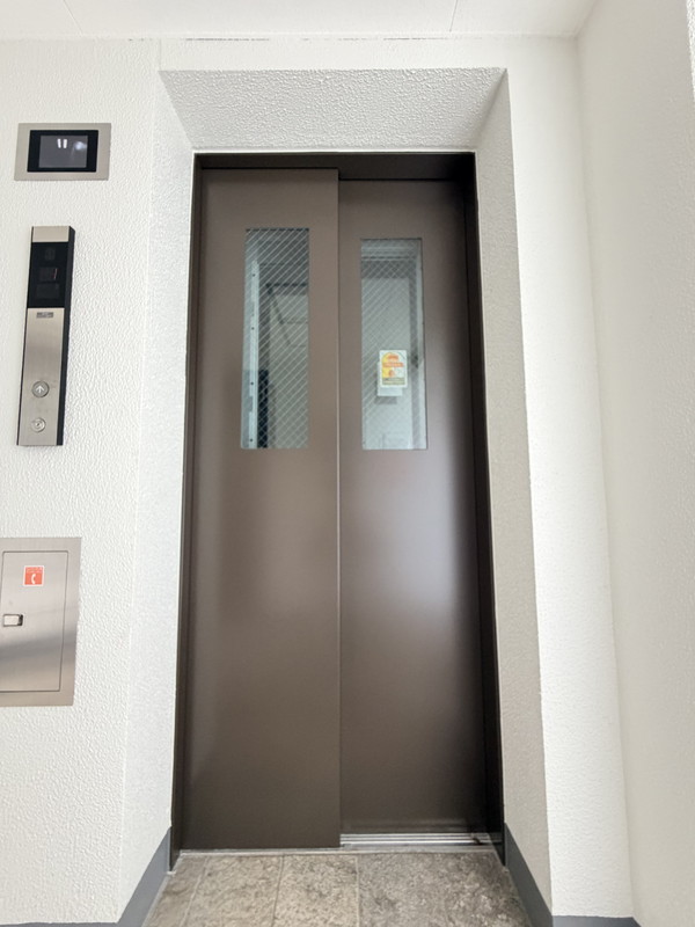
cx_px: 348
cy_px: 464
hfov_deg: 85.7
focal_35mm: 14
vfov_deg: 102.1
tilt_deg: +6.0
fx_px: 375
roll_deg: +0.6
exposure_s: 1/60
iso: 400
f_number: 2.2
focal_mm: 2.22
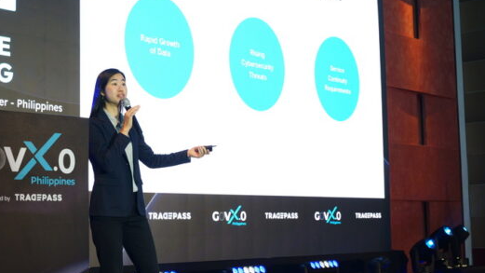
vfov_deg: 17.7
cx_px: 185
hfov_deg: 30.9
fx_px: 874
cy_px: 120
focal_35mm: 68
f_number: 6.3
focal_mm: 44
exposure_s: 1/160
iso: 4000
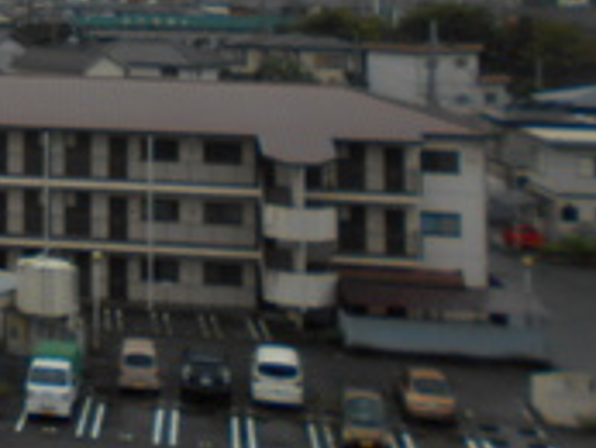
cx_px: -269
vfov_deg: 15.3
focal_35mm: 90
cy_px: -200
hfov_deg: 19.3
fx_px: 1551
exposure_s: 1/800
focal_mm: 4.6
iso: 80
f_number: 3.2
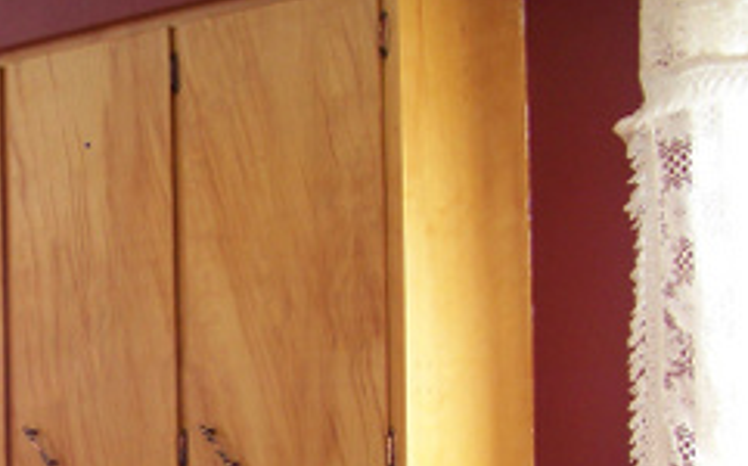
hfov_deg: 21.4
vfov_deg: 13.6
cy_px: 578
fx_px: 1894
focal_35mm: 93
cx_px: -28
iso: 100
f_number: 2.8
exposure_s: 1/30
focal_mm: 5.85
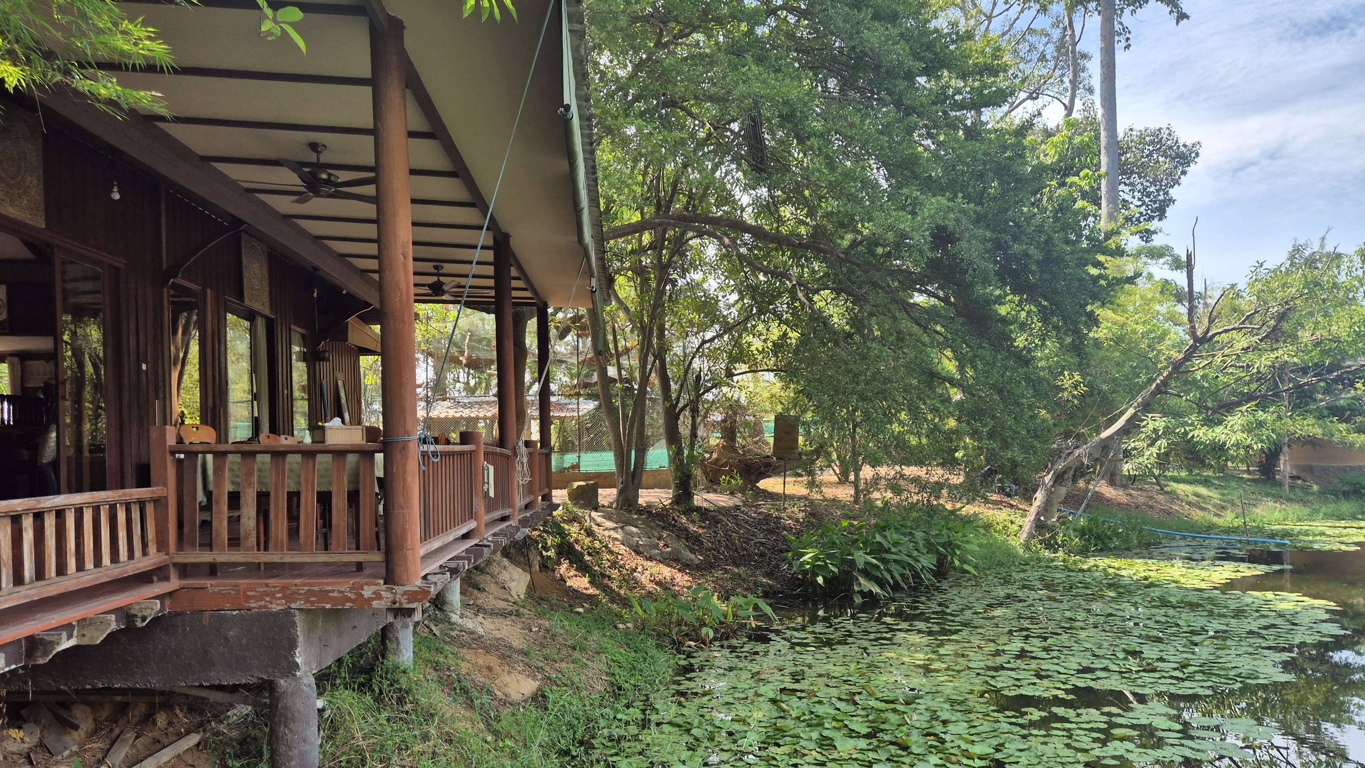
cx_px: 634
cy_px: 459
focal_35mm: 27
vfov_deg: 42.7
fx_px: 977
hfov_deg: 69.8
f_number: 1.8
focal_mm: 5.4
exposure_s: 1/856
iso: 25
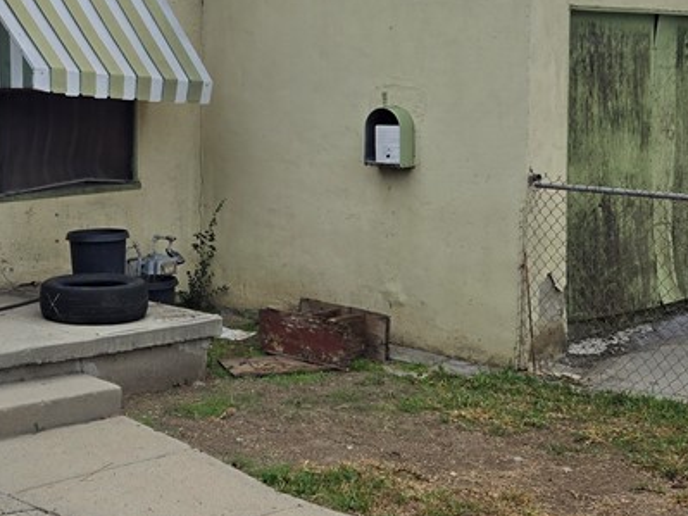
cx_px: 152
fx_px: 1172
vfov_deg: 24.6
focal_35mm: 59
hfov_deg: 32.0
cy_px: 155
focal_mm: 5.4
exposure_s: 1/3677
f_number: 1.8
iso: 25
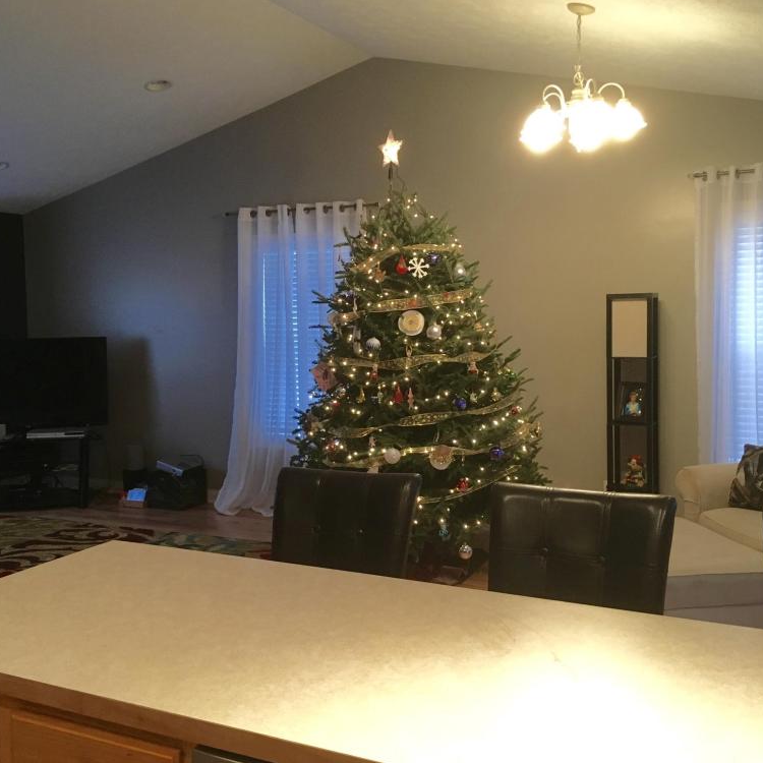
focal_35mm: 35
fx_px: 873
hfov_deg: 47.2
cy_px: 373
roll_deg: +1.3
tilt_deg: -4.5
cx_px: 351
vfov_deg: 47.2
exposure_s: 1/30
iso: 125
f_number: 2.2
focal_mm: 4.15
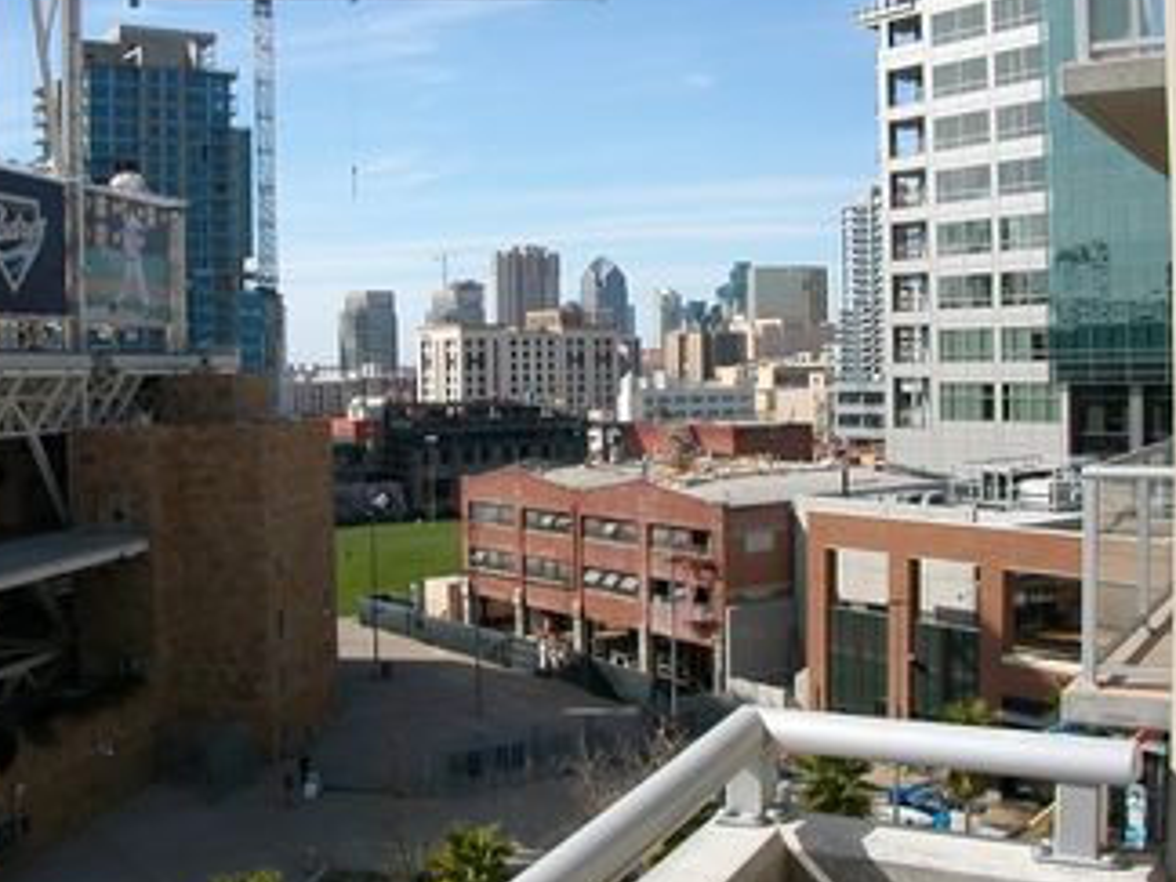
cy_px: 443
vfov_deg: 34.3
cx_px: 555
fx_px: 1427
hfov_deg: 44.8
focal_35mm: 42
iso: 100
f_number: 4.5
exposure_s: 1/656
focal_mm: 5.6
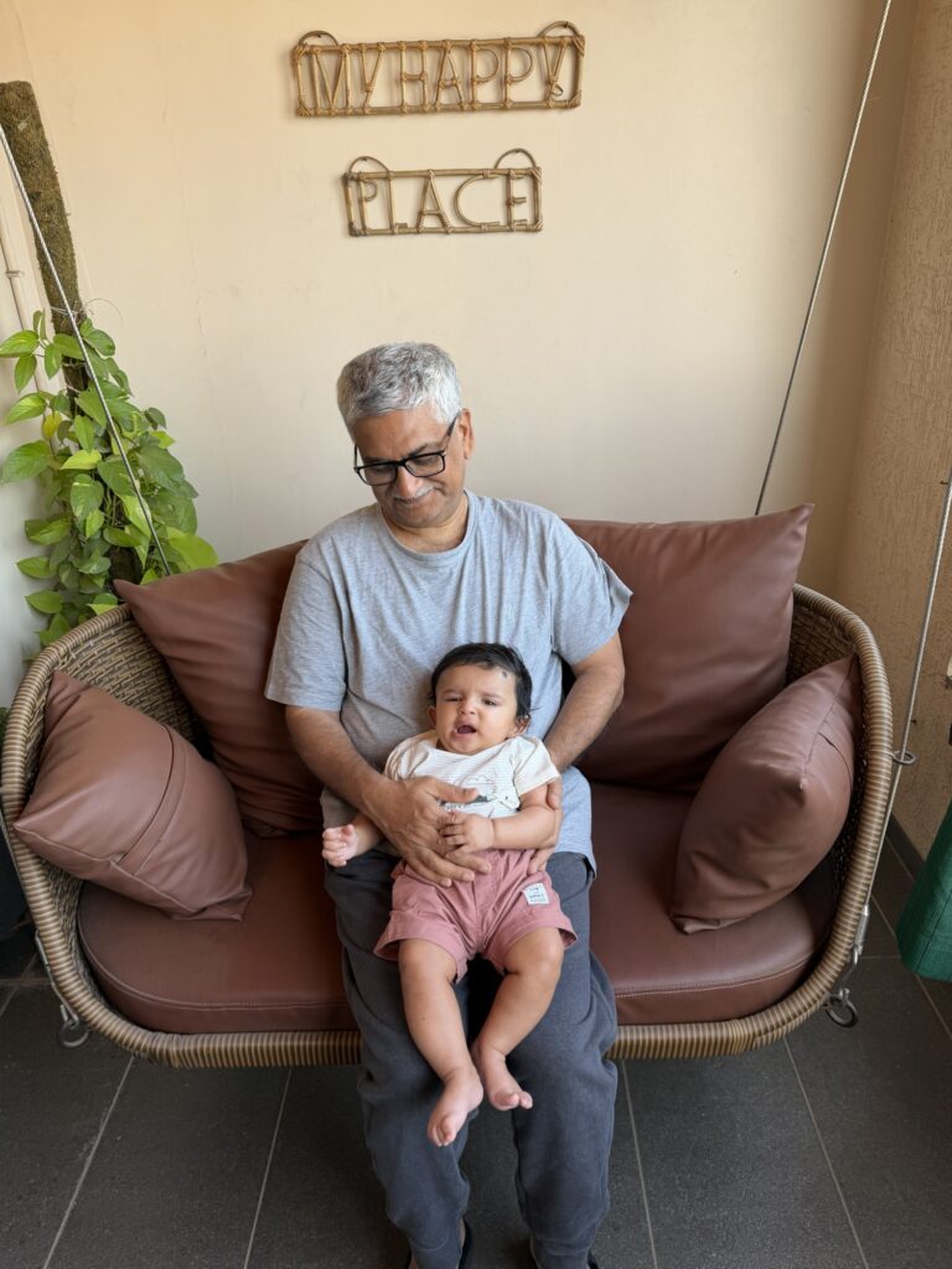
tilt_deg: -26.2
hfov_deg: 56.8
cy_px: 634
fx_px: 880
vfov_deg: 71.6
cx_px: 476
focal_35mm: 24
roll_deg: +2.3
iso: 64
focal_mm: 6.76
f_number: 1.78
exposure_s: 1/121
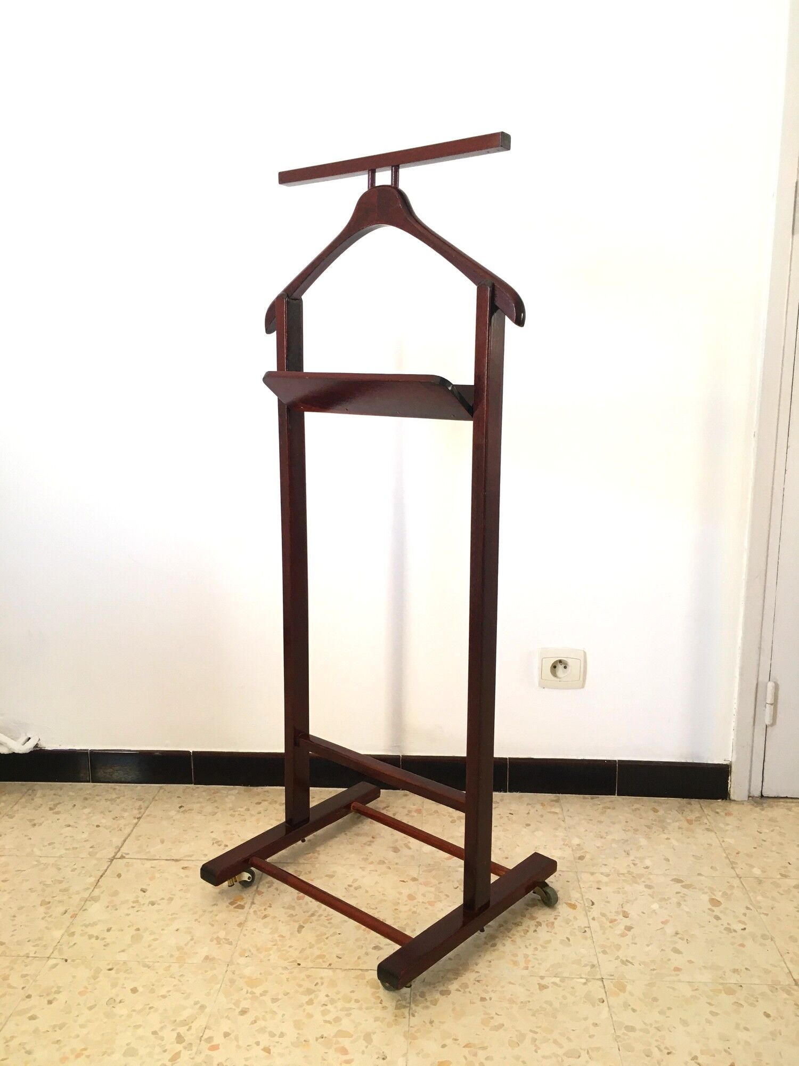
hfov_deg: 48.2
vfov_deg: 61.7
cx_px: 400
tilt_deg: -11.3
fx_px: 892
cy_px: 533
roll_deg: +1.1
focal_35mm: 29
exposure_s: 1/33
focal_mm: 4.15
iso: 50
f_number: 2.2
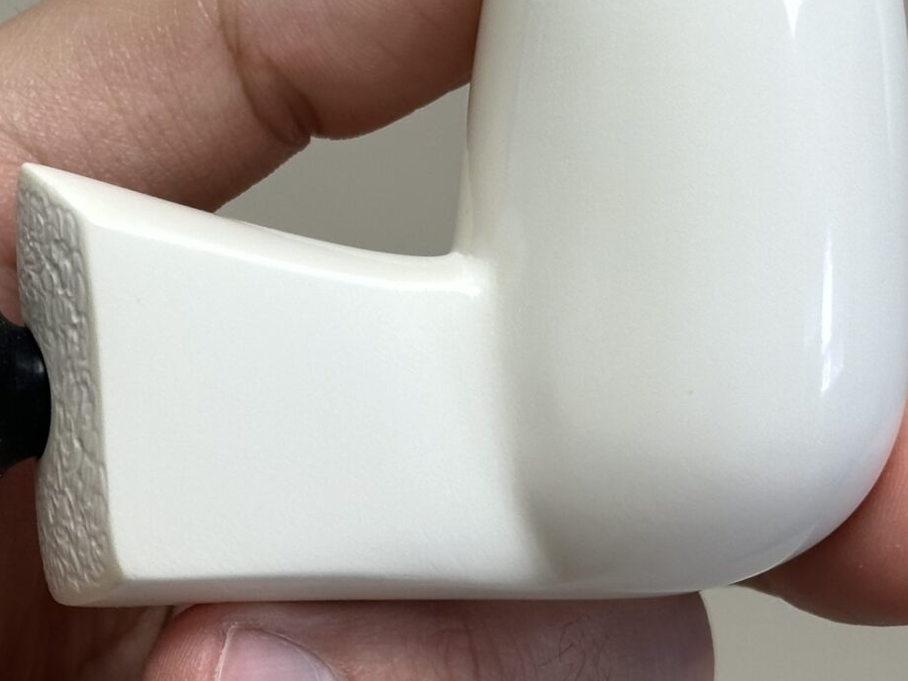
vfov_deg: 11.1
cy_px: 367
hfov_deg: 14.5
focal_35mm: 134
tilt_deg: -25.1
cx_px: 54
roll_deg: -0.5
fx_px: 3515
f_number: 1.78
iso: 80
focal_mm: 6.86
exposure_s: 1/121
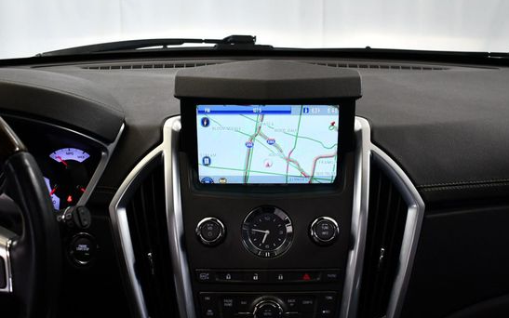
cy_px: 176
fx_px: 597
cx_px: 268
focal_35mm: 43
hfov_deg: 46.2
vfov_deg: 29.8
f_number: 3.5
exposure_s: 1/125
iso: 1250
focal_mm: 18
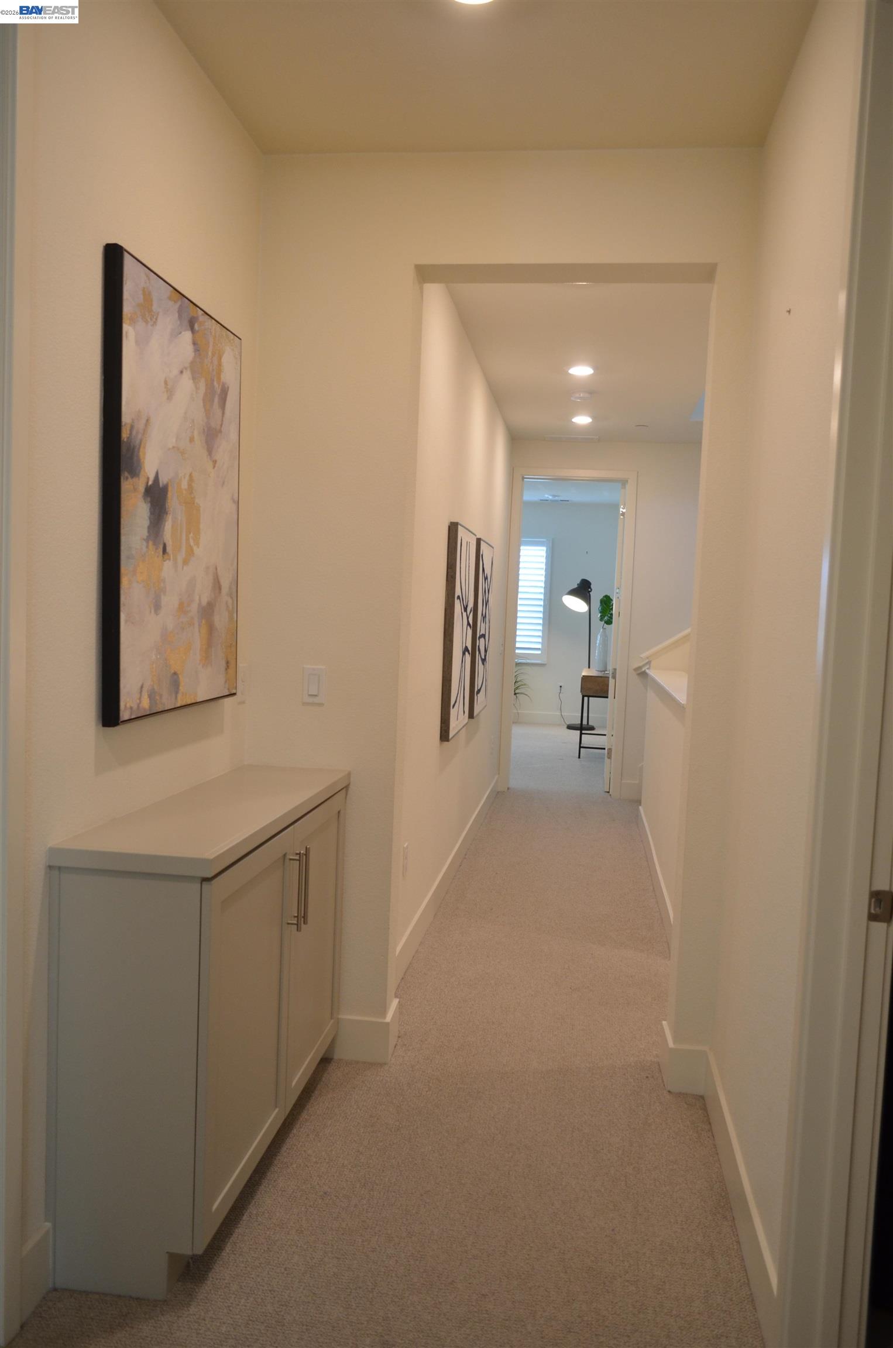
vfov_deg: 67.5
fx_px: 1009
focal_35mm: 27
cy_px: 674
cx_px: 446
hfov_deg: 47.7
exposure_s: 1/60
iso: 560
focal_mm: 18
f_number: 4
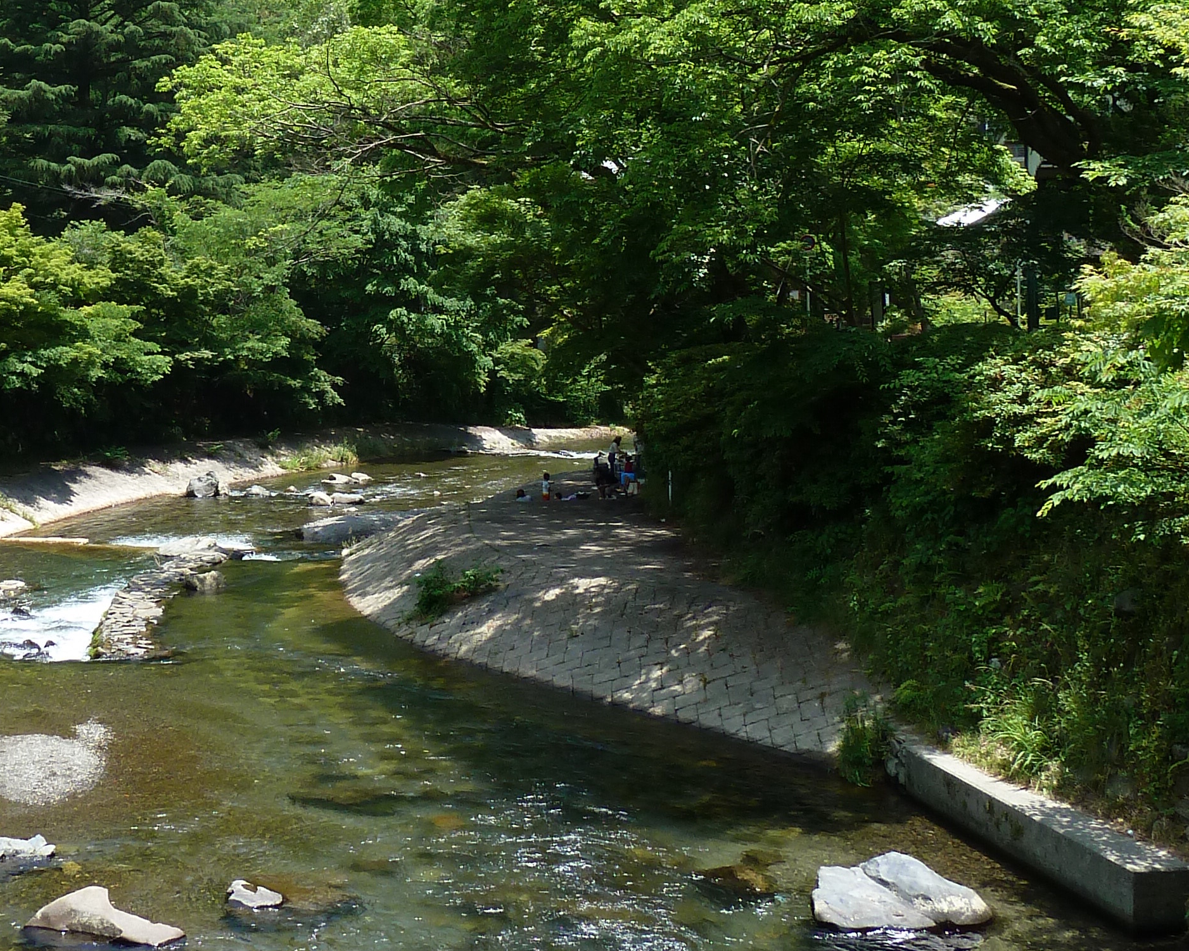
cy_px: 230
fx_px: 1830
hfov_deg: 35.0
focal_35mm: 52
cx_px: 253
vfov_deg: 28.7
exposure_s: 1/250
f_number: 4
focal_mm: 4.1
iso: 80
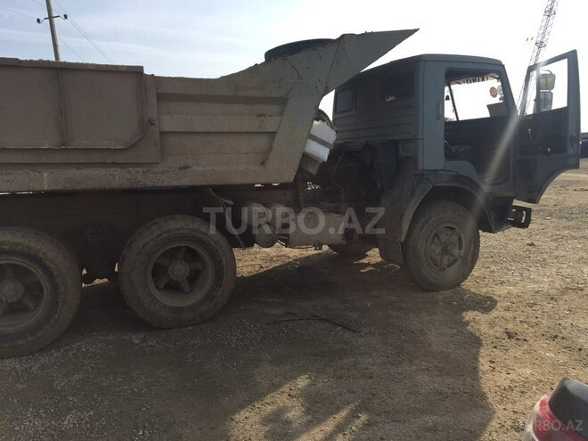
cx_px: 294
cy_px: 220
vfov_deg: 48.2
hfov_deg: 61.7
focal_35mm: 29
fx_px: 493
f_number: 2.2
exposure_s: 1/1647
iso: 32
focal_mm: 4.15
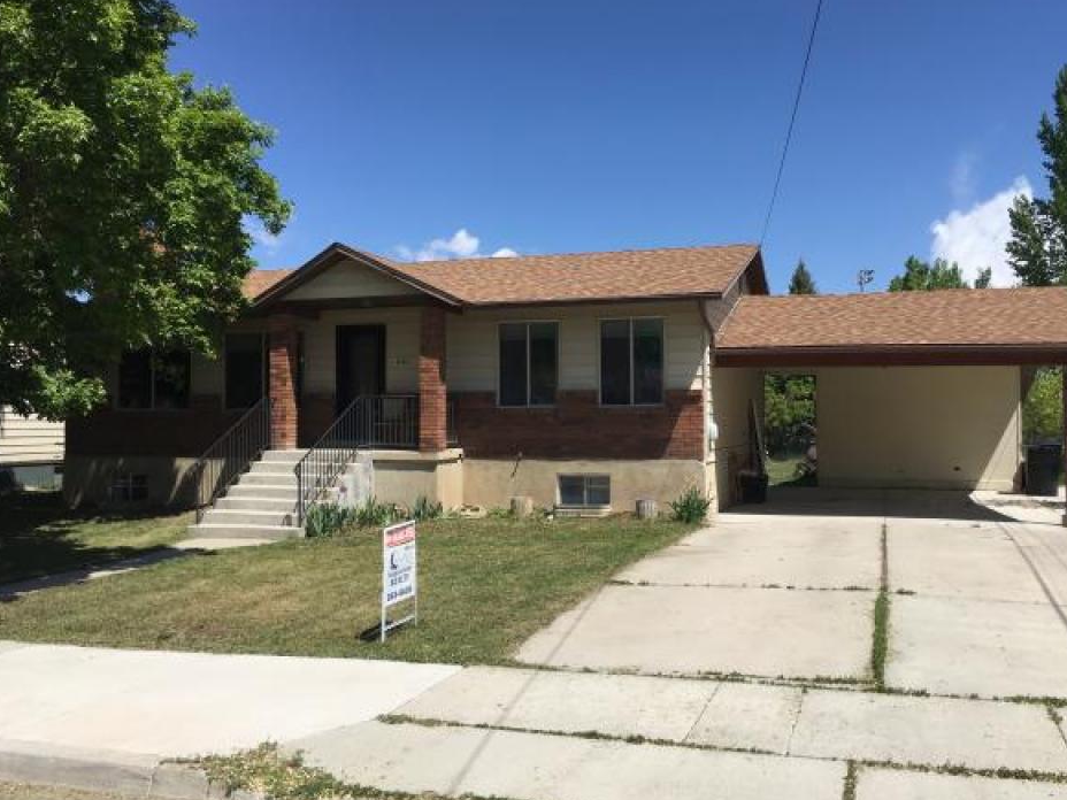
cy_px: 399
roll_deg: +0.1
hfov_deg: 56.7
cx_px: 581
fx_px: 986
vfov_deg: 44.2
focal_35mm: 32
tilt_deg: +1.8
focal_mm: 4.15
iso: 25
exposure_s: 1/2331
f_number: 2.2
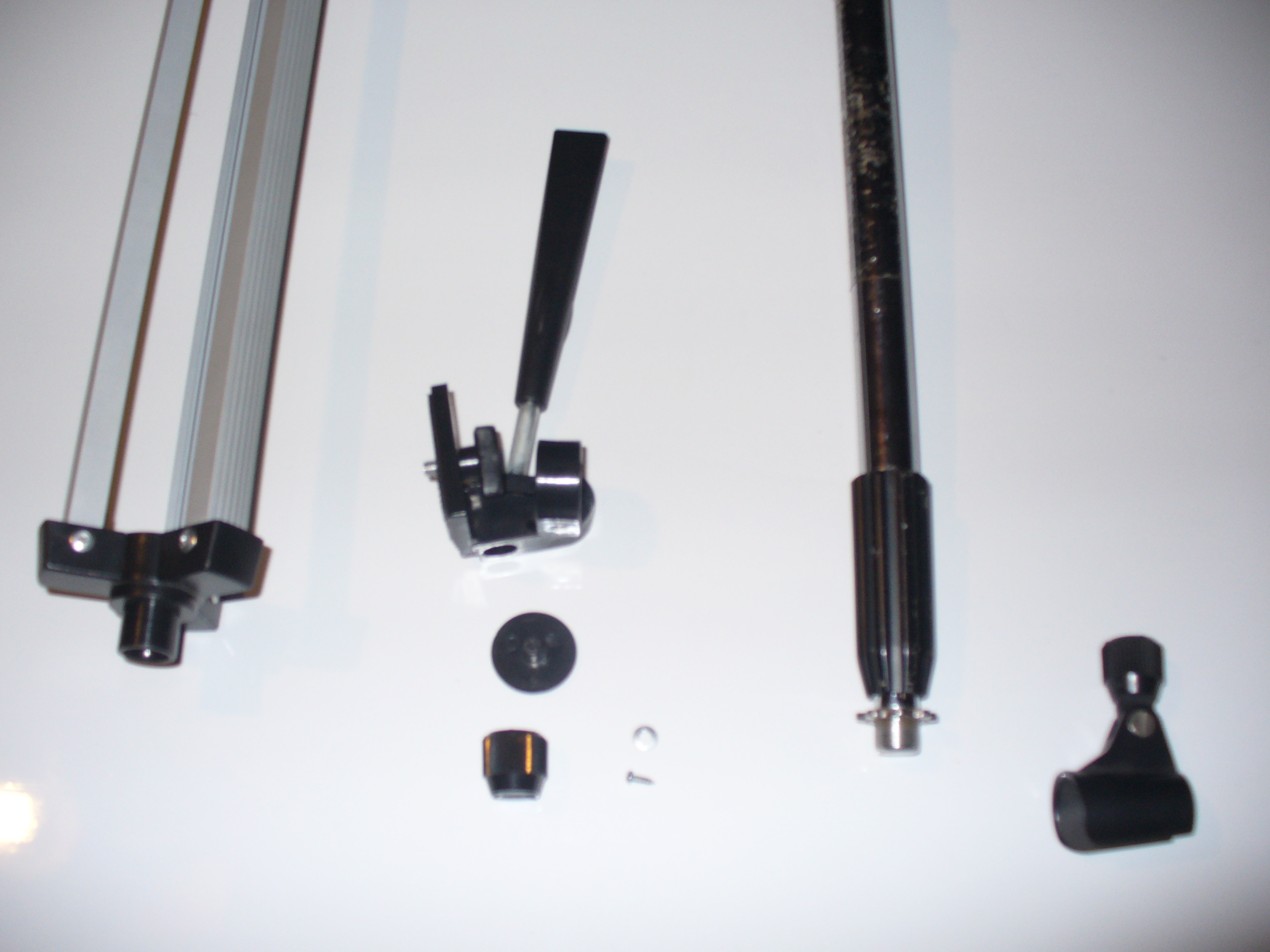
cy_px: 476
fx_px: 1357
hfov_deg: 50.1
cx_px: 635
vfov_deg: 38.7
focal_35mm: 37
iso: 100
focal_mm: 6.1
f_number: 2.8
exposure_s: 1/30
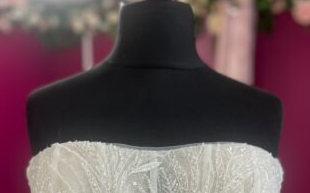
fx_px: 321
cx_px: 157
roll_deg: +0.2
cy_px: 208
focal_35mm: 38
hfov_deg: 51.6
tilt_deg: -10.2
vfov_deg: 30.3
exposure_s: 1/100
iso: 100
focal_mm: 5.1
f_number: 1.6
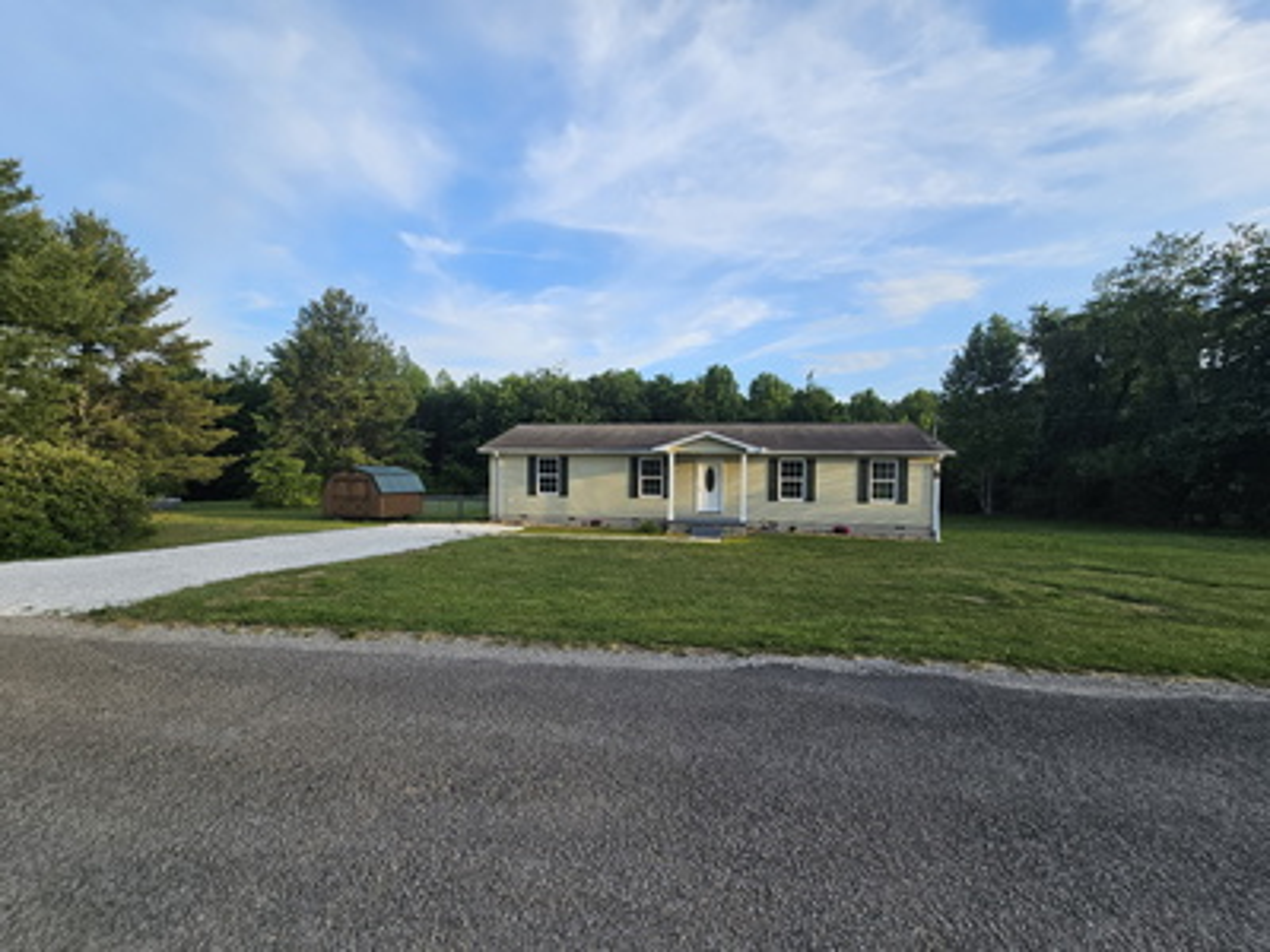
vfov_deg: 89.9
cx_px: 635
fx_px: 477
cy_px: 476
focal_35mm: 13
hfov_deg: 106.2
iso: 50
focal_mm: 2.2
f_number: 2.2
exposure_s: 1/713
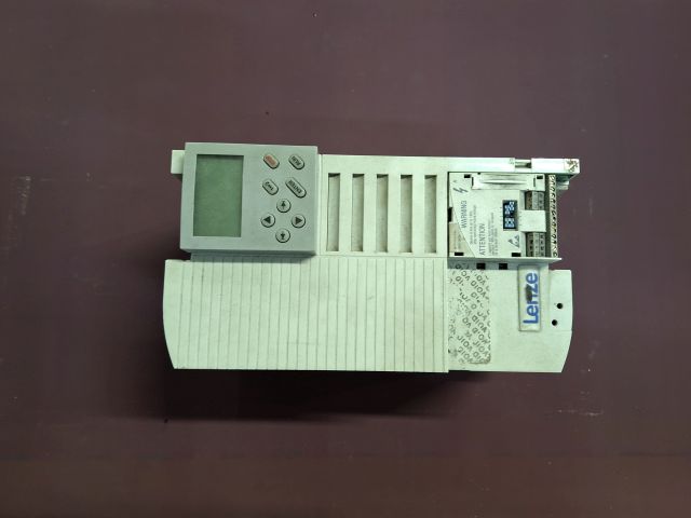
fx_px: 459
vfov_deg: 58.9
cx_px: 346
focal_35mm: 23
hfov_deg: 73.9
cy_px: 259
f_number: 1.8
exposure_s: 1/33
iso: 200
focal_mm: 5.54
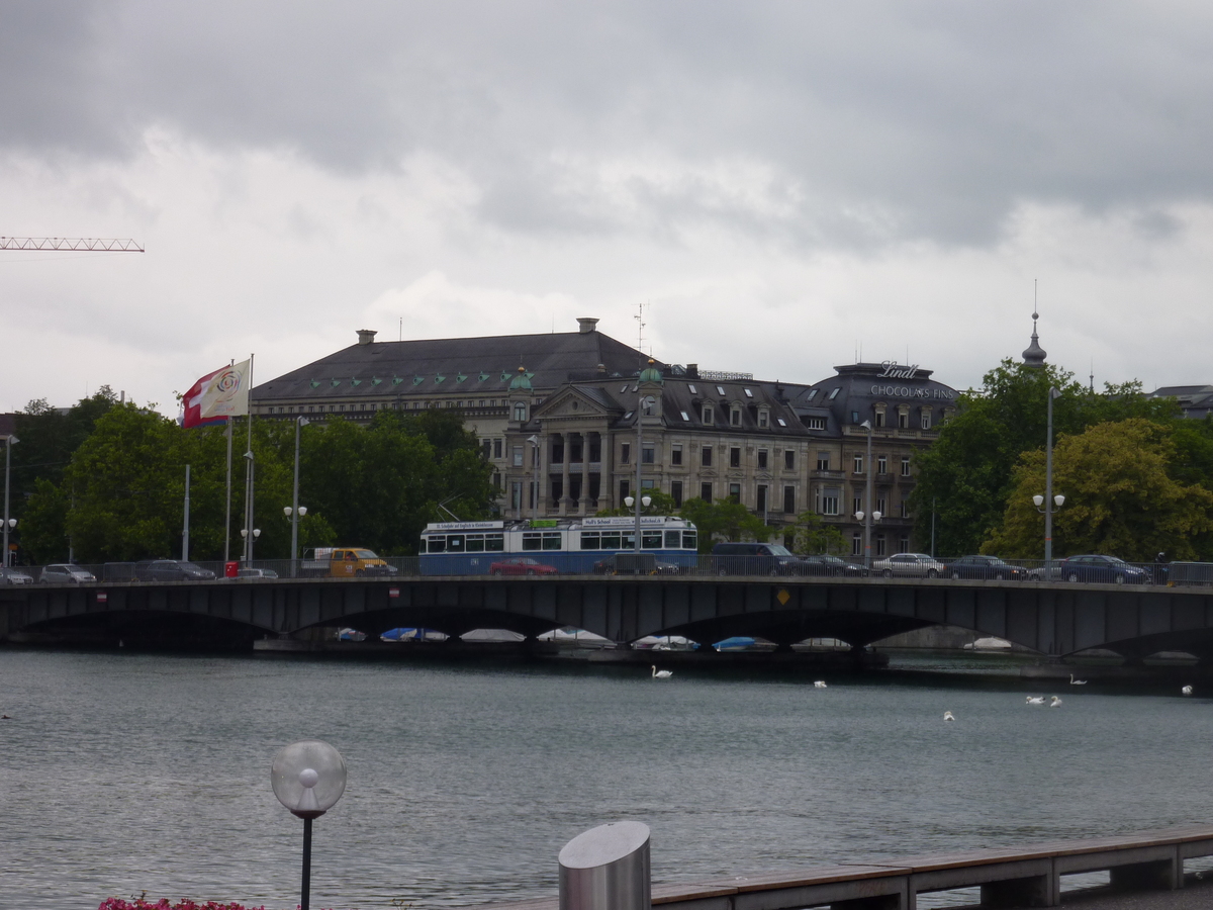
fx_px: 3364
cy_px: 455
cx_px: 606
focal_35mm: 96
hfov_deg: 20.4
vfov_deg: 15.4
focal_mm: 15.8
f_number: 4.3
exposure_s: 1/500
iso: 80
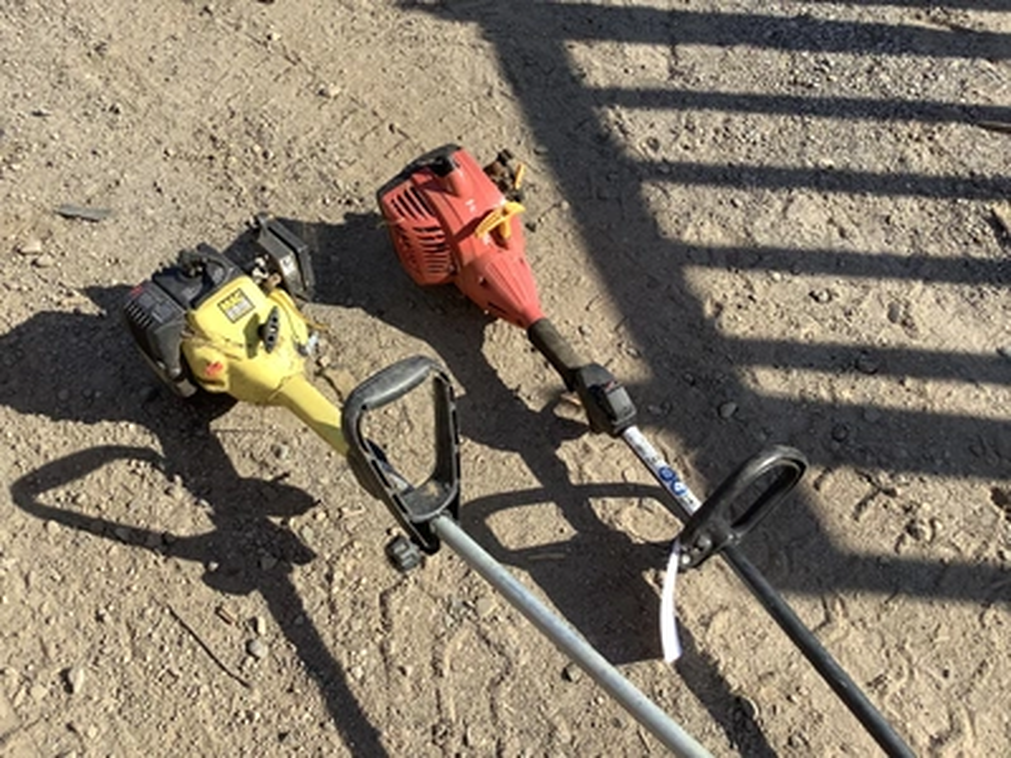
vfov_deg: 45.4
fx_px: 905
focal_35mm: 31
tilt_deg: -58.3
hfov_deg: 58.4
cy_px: 379
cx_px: 506
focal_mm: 3.3
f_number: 2.4
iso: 25
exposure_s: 1/905
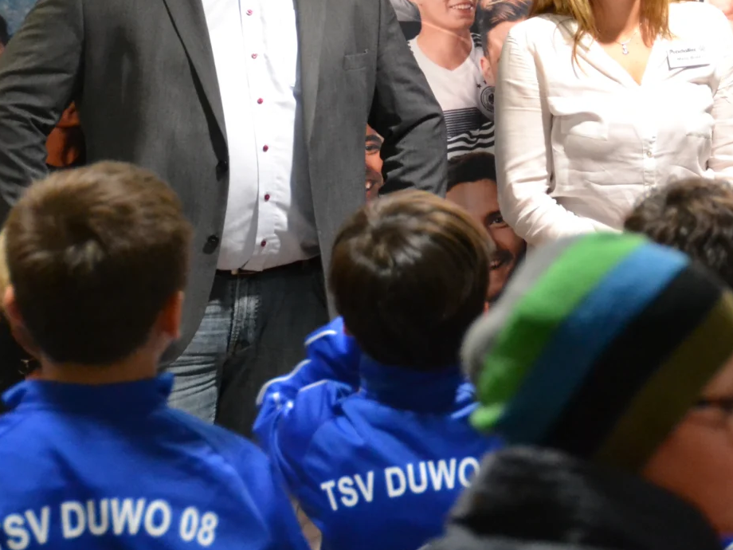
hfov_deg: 8.4
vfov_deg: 6.3
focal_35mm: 235
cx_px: 763
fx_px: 4977
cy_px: 34
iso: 3200
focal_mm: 75
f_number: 5
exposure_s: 1/60
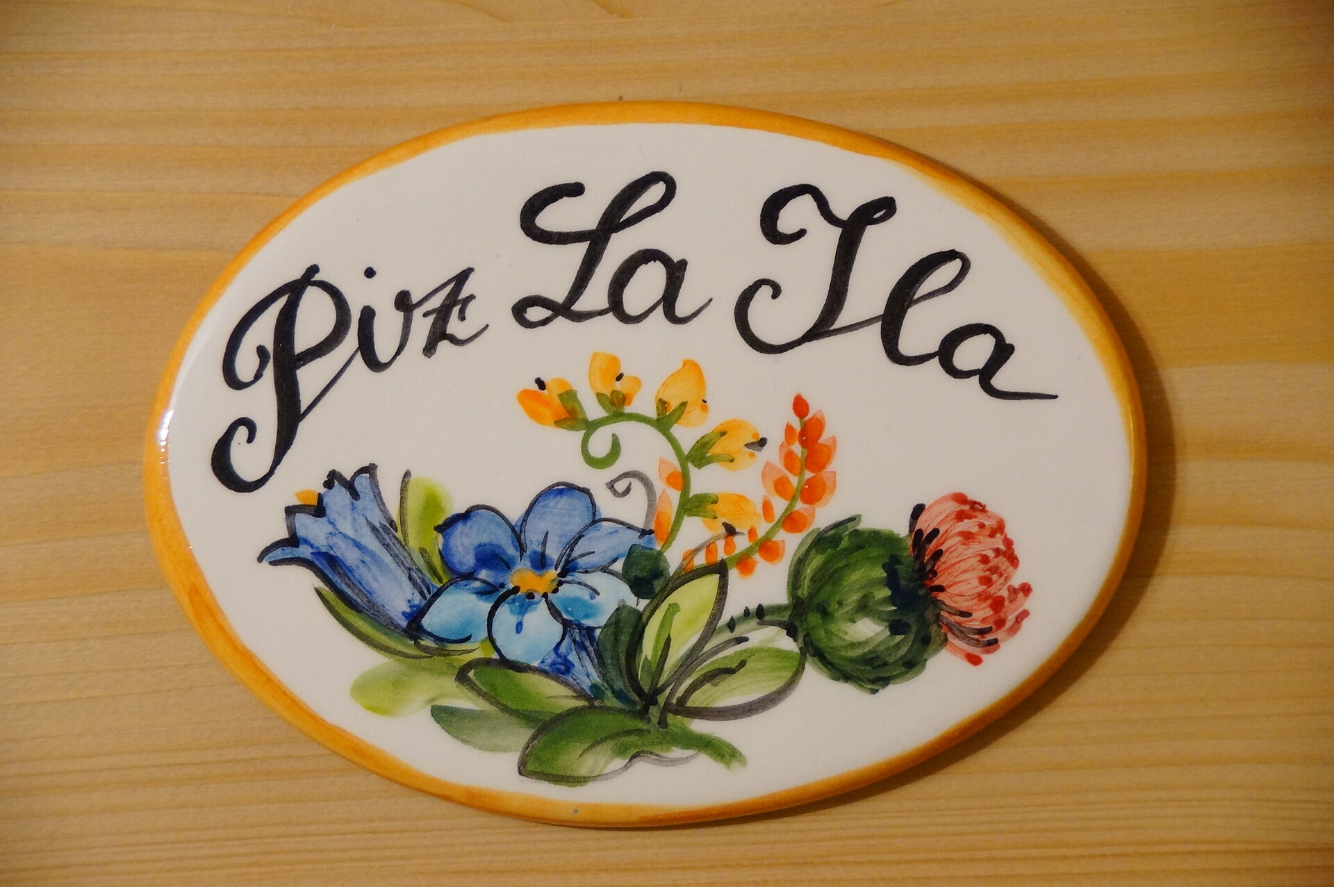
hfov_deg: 15.2
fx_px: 4999
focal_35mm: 135
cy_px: 444
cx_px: 667
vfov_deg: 10.1
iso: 1600
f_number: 5.6
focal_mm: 90
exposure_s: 1/125
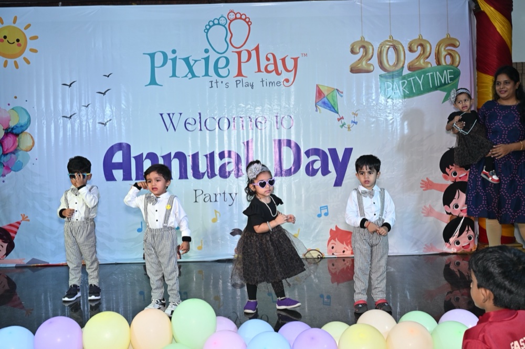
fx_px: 569
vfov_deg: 34.2
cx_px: 262
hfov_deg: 49.6
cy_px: 174
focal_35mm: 39
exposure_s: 1/160
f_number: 7.1
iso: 500
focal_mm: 39
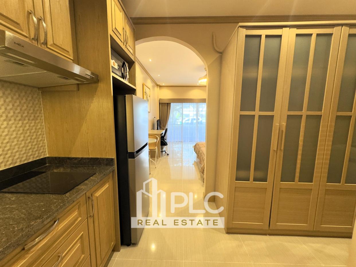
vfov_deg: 85.7
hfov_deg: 102.1
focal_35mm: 14
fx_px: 144
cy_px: 134
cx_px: 178
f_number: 2.2
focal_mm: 2.22
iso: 160
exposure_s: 1/100
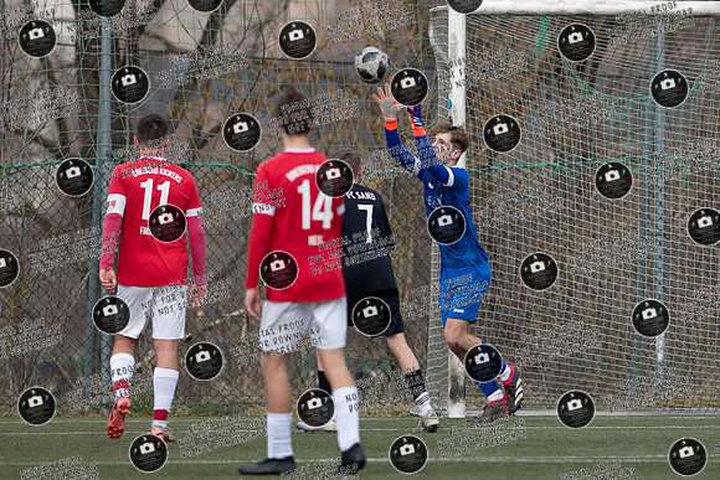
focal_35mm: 825
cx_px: 520
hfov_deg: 2.5
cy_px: 242
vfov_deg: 1.7
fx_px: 16504
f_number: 3.2
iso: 280
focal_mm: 300
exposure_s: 1/1600
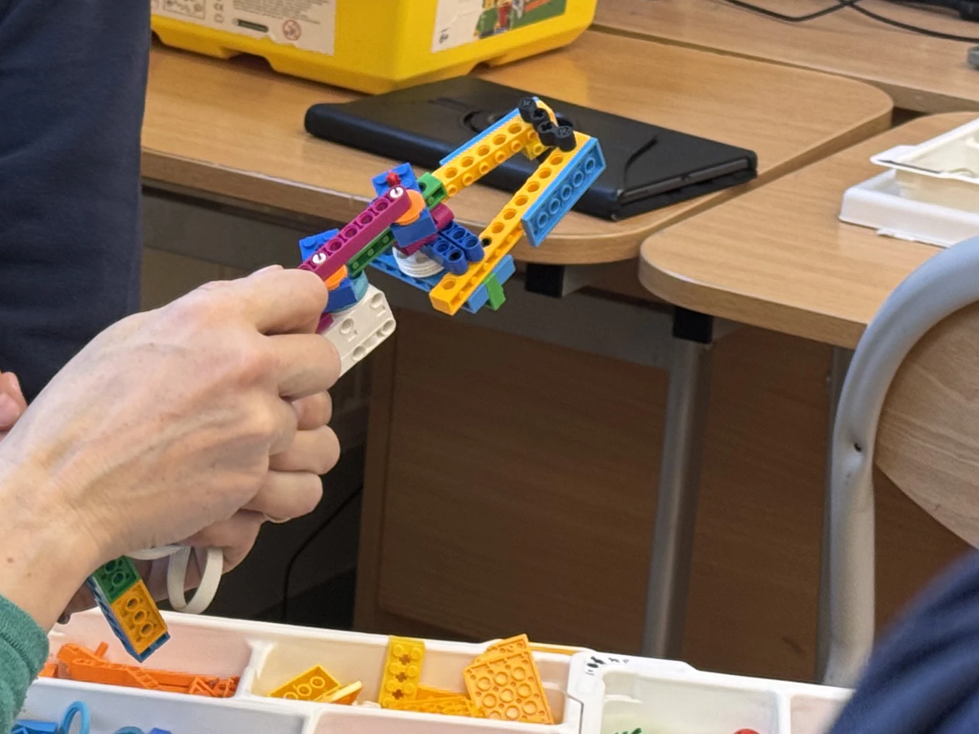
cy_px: 390
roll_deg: -3.3
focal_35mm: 128
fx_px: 3620
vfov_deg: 11.6
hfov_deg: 15.3
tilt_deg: -18.1
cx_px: 258
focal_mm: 6.76
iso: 80
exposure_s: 1/50
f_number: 1.78
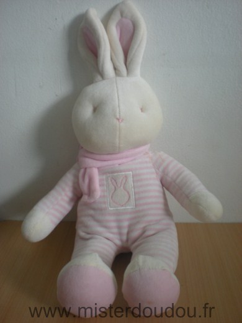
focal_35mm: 38
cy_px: 162
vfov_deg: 49.0
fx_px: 354
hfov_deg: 37.7
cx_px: 121
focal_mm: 6.3
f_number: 3.1
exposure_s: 1/60.2
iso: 148
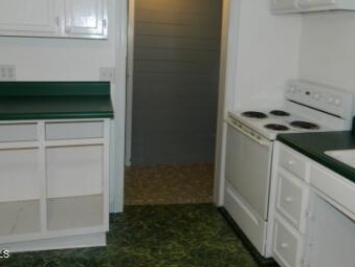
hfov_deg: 55.2
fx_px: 339
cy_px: 94
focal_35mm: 33
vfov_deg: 42.6
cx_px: 192
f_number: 3.1
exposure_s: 1/30
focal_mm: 4.5
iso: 200
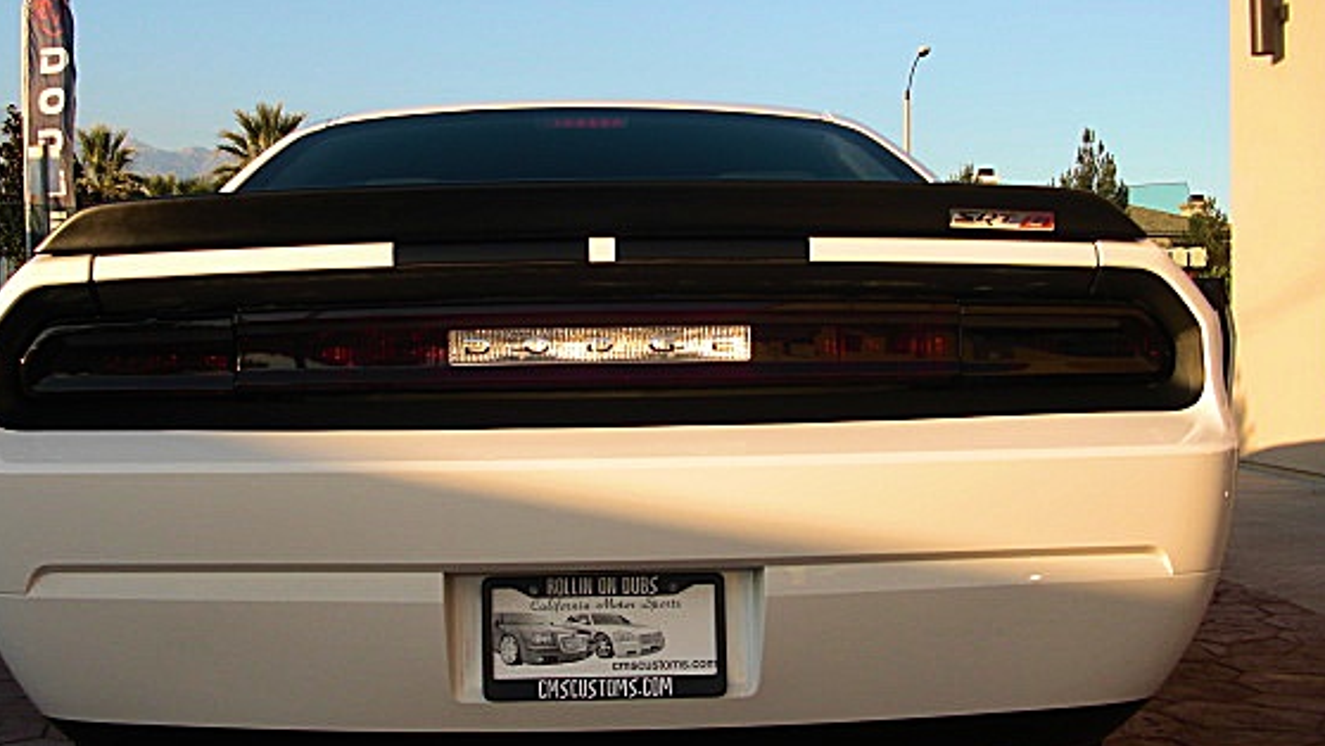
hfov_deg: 45.4
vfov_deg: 26.5
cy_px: 394
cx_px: 594
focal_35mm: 45
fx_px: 1581
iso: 50
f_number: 2.8
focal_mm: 6.3
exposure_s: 1/400
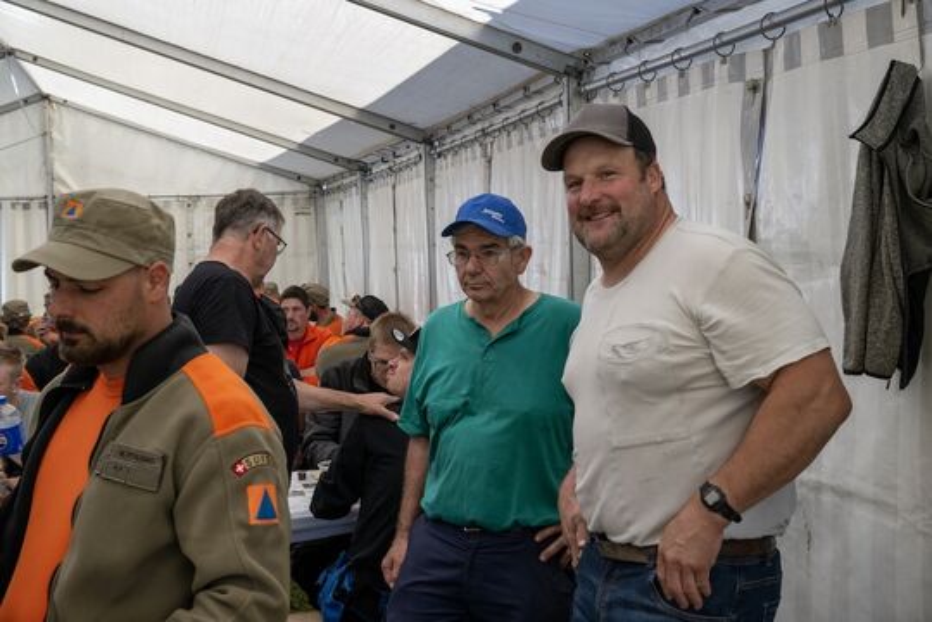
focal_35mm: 44
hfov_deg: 44.5
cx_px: 466
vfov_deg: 30.5
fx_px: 1139
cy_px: 311
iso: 220
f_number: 8
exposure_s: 1/100
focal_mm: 44
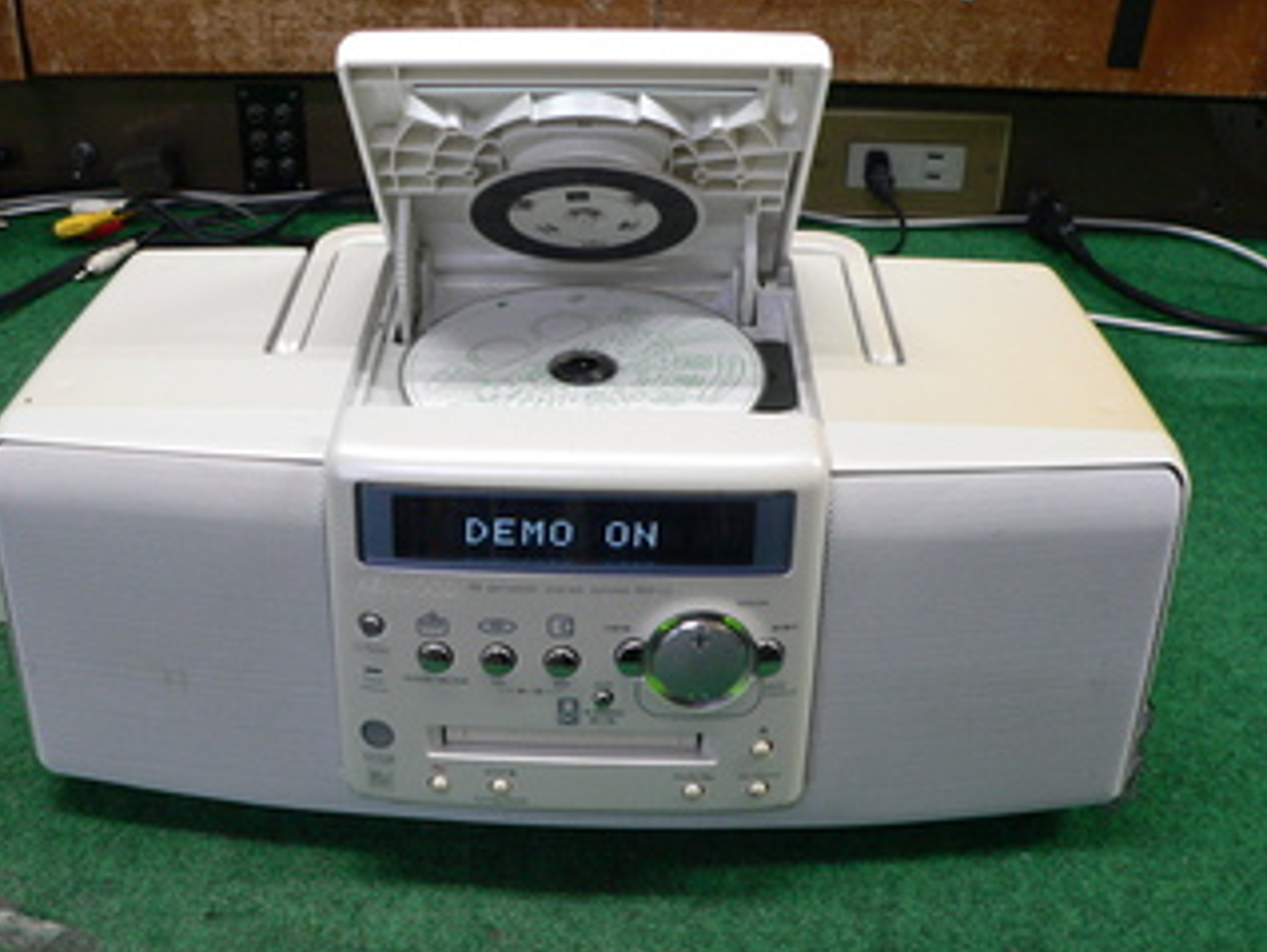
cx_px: 534
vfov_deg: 33.6
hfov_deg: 43.7
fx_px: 1575
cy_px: 464
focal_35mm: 43
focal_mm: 6
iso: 200
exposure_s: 1/30
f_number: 2.8
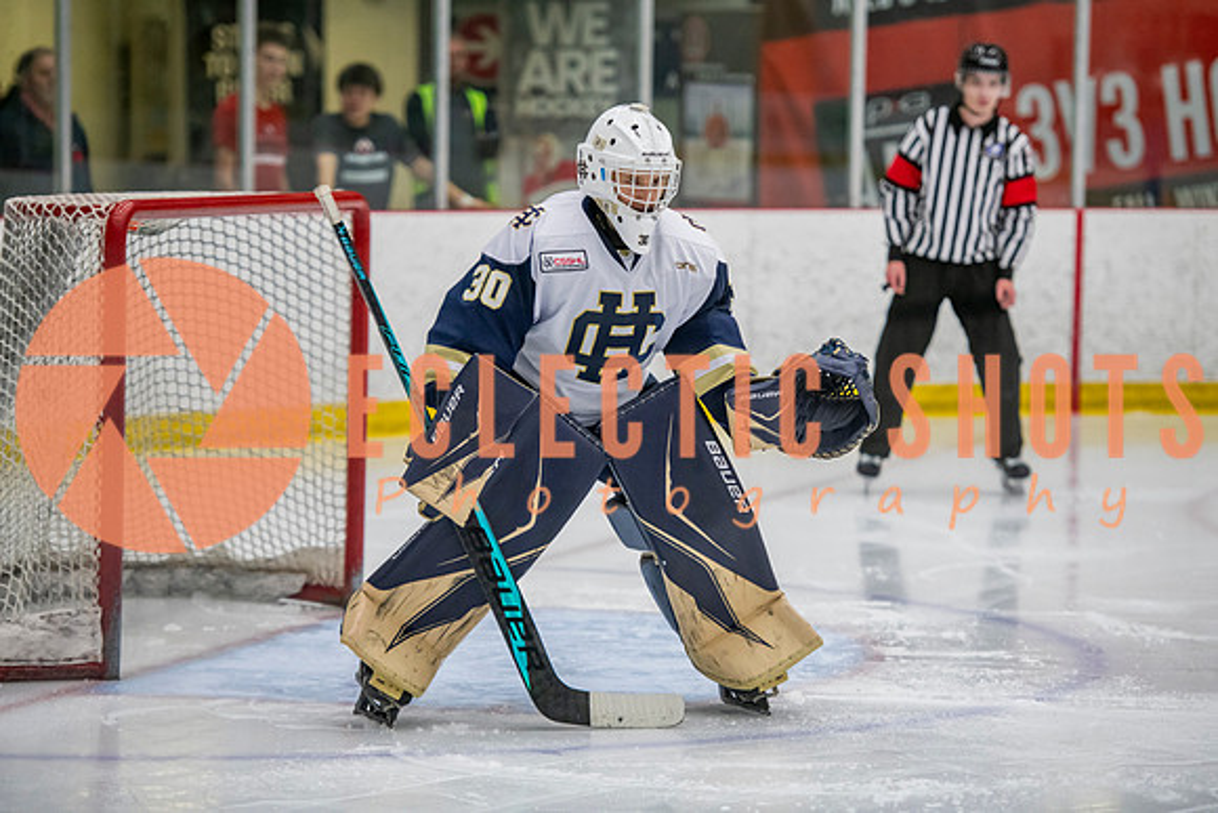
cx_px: 641
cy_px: 385
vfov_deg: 9.3
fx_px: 4986
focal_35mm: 147
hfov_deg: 13.9
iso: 2000
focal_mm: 140
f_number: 3.2
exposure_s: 1/640
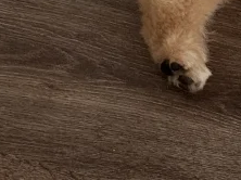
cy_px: -91
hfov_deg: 8.0
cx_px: 496
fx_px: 1627
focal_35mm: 234
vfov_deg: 6.3
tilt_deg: -45.8
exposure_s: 1/40
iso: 320
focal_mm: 6.76
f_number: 1.78
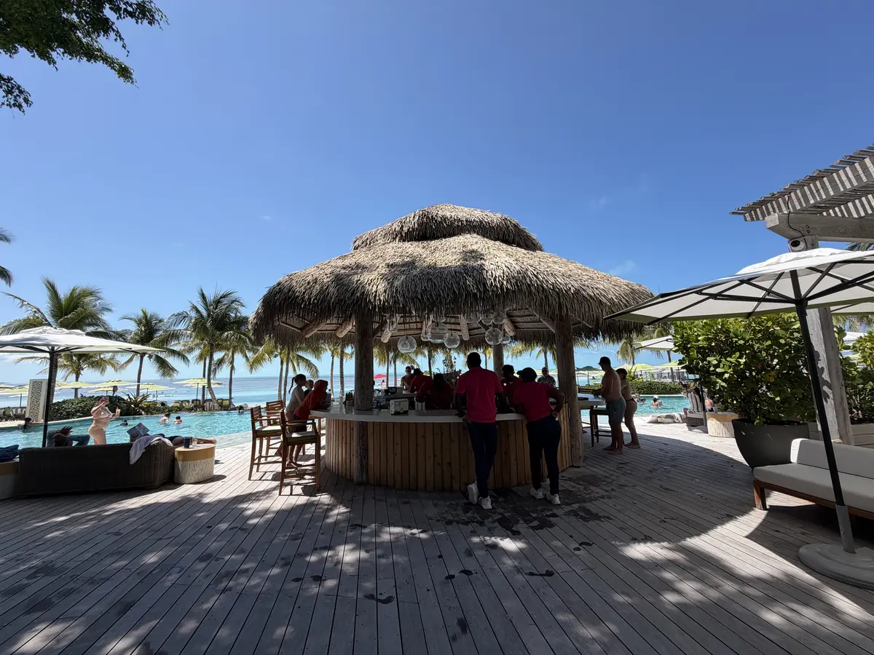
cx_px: 437
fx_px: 353
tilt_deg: +7.5
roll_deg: +2.0
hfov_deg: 102.1
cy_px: 328
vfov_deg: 85.7
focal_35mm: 14
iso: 20
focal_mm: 2.22
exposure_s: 1/779
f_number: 2.2
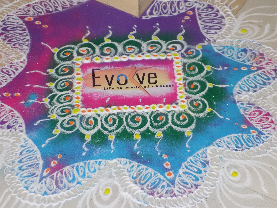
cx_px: 138
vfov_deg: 18.9
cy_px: 104
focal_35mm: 78
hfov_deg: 25.0
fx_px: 624
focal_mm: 13.9
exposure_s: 1/30
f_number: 4.3
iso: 200
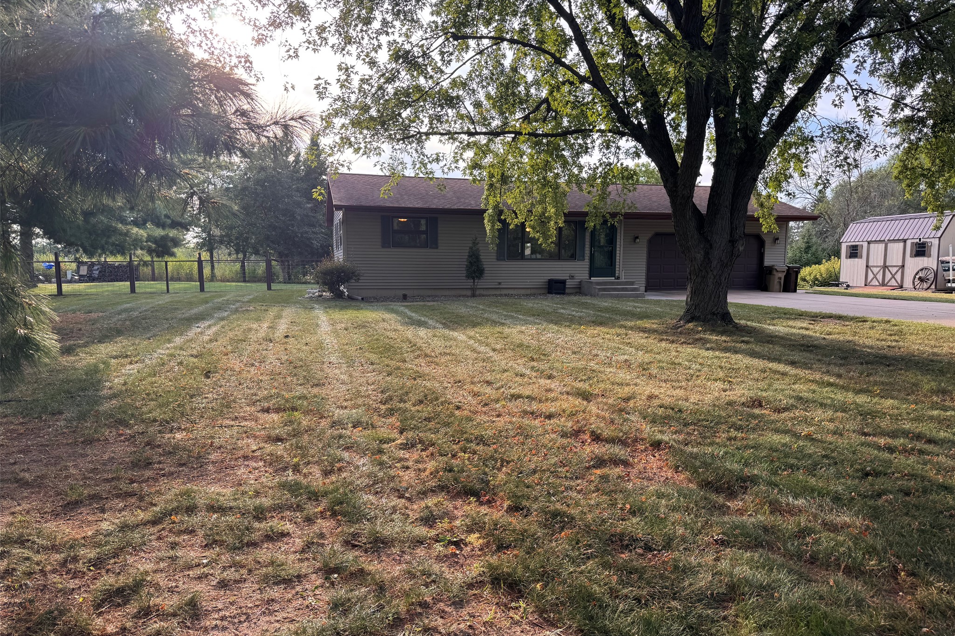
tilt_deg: -7.6
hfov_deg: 71.5
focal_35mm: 25
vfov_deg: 51.2
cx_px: 478
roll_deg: +0.5
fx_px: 663
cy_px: 348
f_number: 1.78
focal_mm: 6.76
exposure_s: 1/527
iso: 80
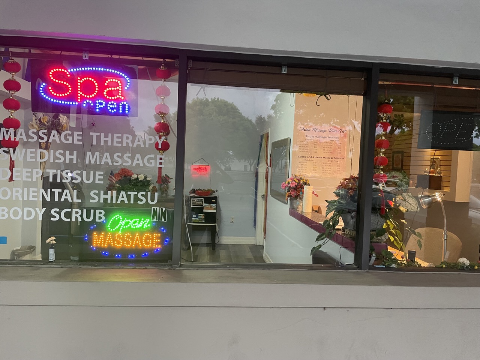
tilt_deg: -1.9
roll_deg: -3.0
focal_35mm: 26
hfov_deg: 67.3
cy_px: 180
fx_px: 361
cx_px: 240
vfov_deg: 53.1
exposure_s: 1/60
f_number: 1.6
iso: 400
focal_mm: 4.2
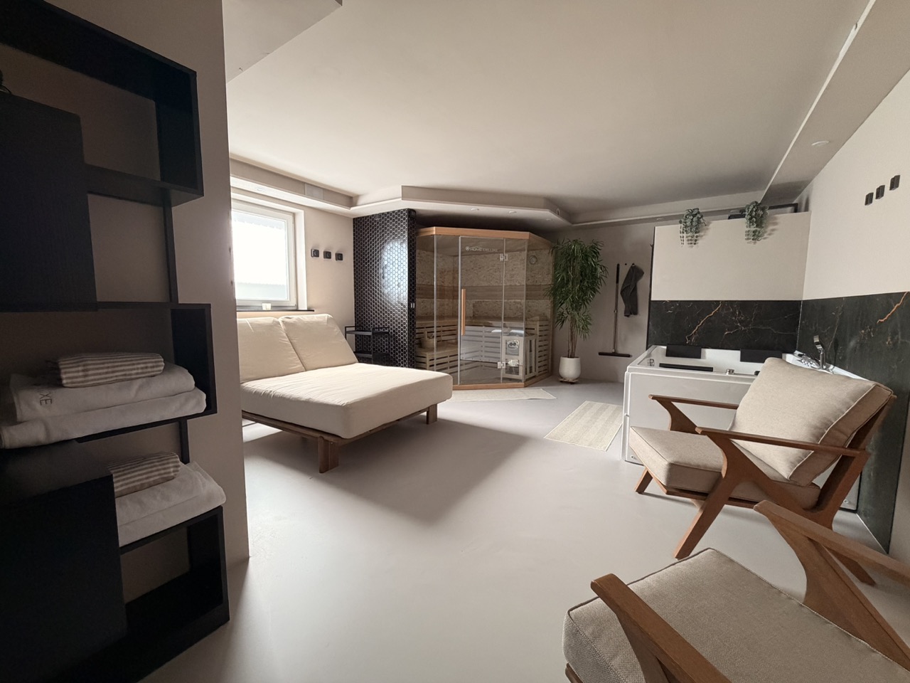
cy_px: 342
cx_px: 455
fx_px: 368
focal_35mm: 14
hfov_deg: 102.1
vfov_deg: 85.7
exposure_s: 1/95
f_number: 2.2
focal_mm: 2.22
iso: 320
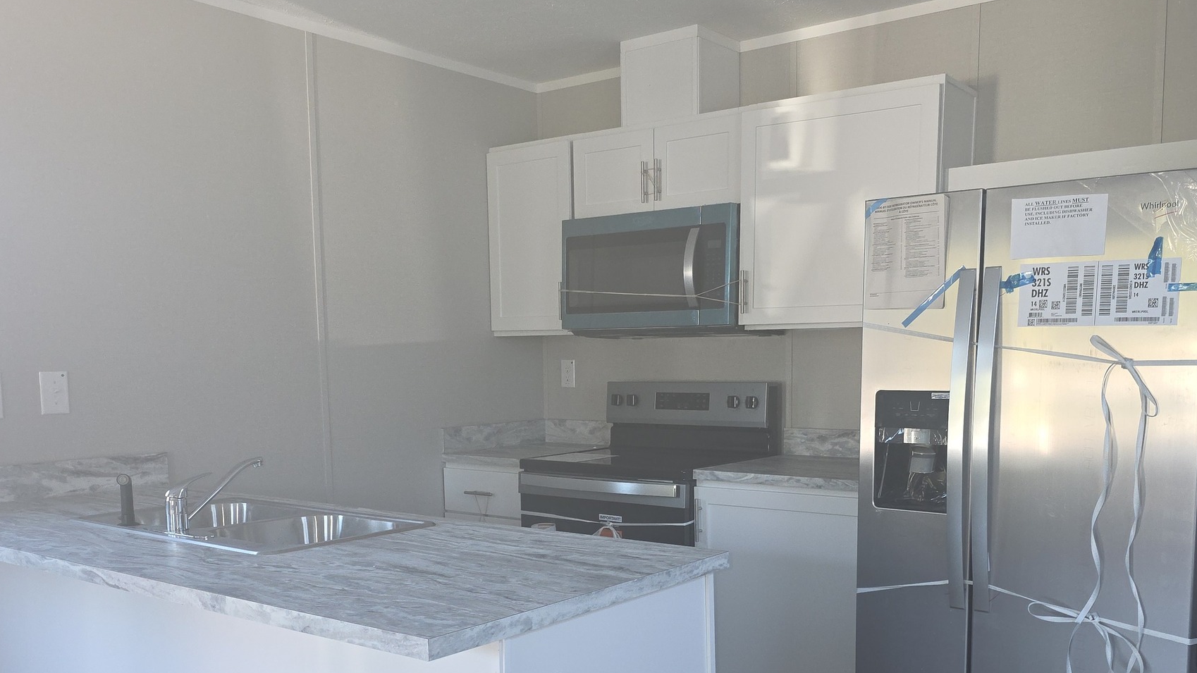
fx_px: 1079
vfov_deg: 34.2
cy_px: 474
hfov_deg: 58.0
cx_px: 604
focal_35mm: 34
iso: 100
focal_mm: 6.3
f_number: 1.7
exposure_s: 1/60
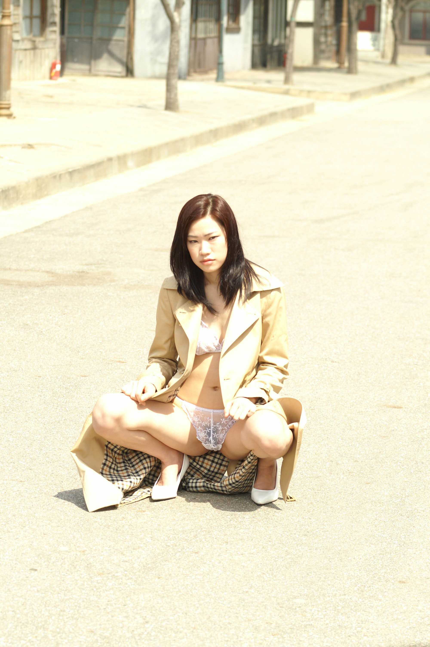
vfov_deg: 17.1
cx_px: 215
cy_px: 324
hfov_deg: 11.4
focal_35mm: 120
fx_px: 2154
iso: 200
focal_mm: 80
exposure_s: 1/500
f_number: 5.6
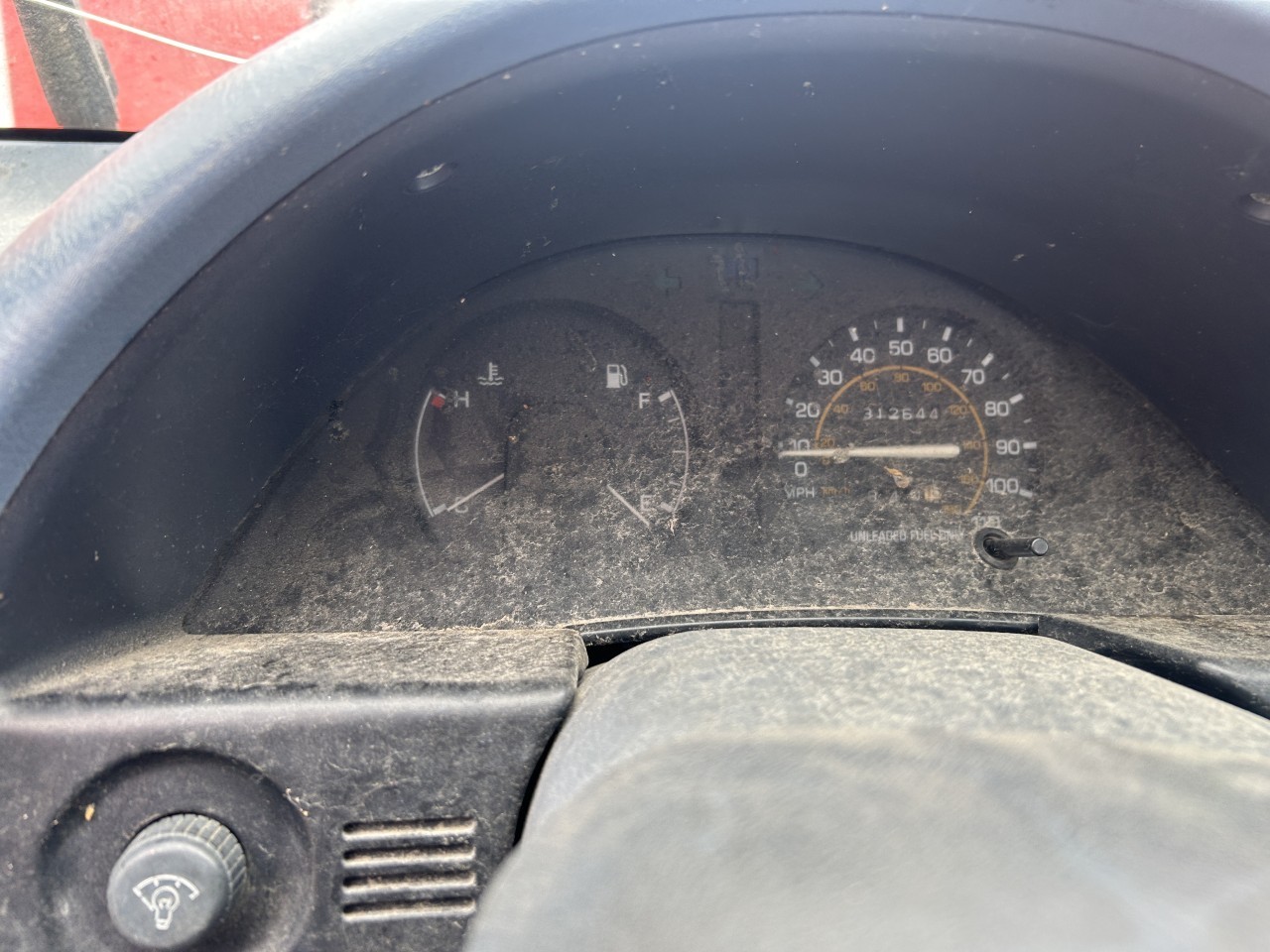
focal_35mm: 26
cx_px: 635
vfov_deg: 53.1
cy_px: 476
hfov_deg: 67.3
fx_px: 954
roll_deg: -3.9
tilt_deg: -17.8
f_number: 1.5
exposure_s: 1/131
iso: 40
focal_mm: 5.7
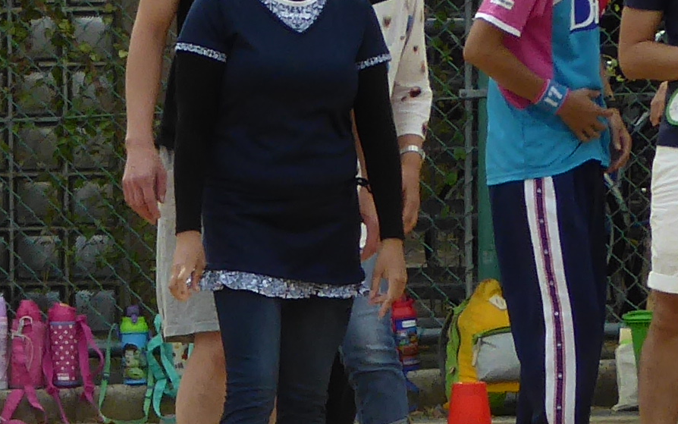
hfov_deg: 2.8
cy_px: 526
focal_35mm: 737
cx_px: -309
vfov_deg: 1.8
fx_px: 13620
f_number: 5.1
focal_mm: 20.6
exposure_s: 1/400
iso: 100
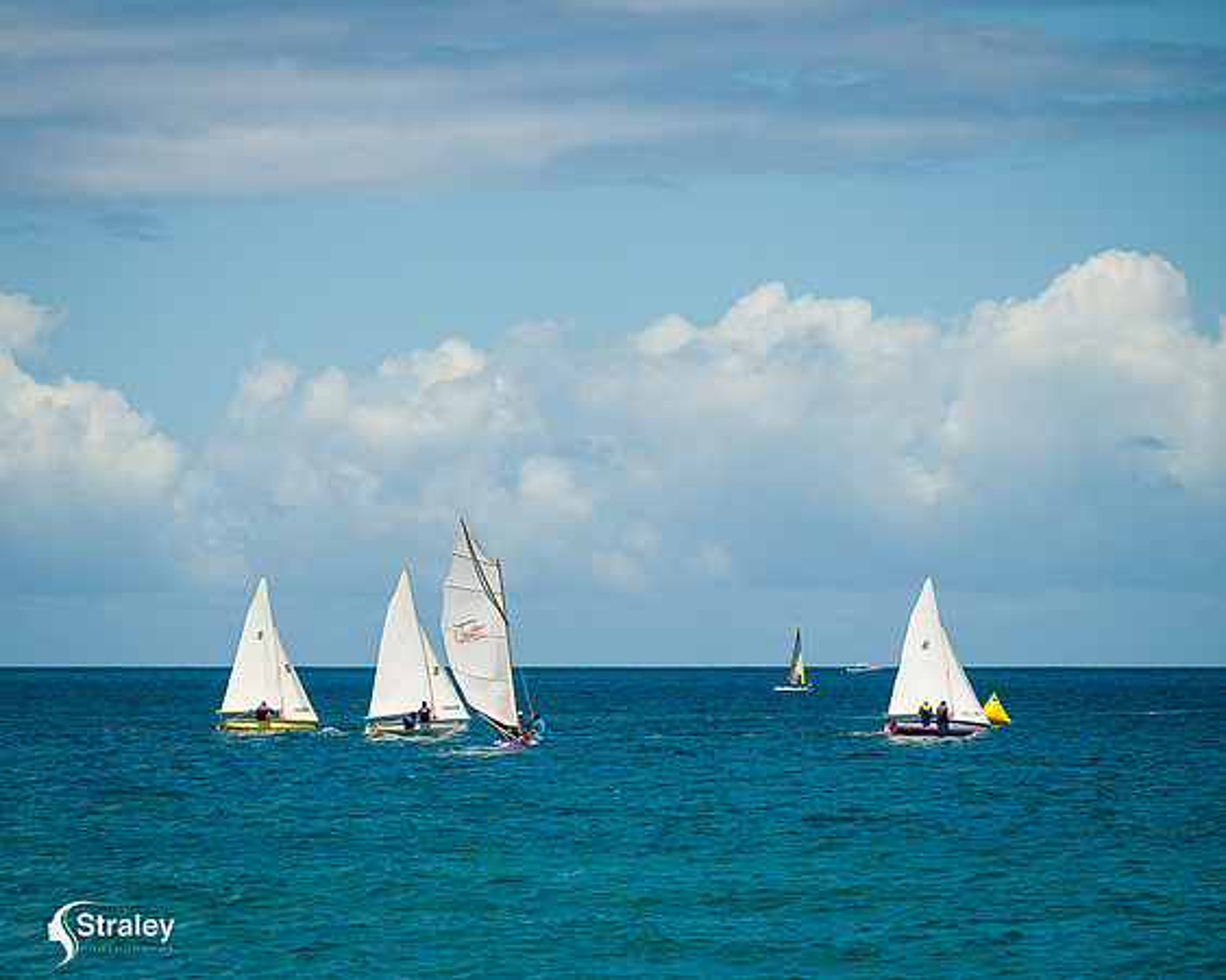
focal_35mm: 226
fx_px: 8182
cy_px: 490
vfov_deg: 6.9
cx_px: 515
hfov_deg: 8.6
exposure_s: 1/320
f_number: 8
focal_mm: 200
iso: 72
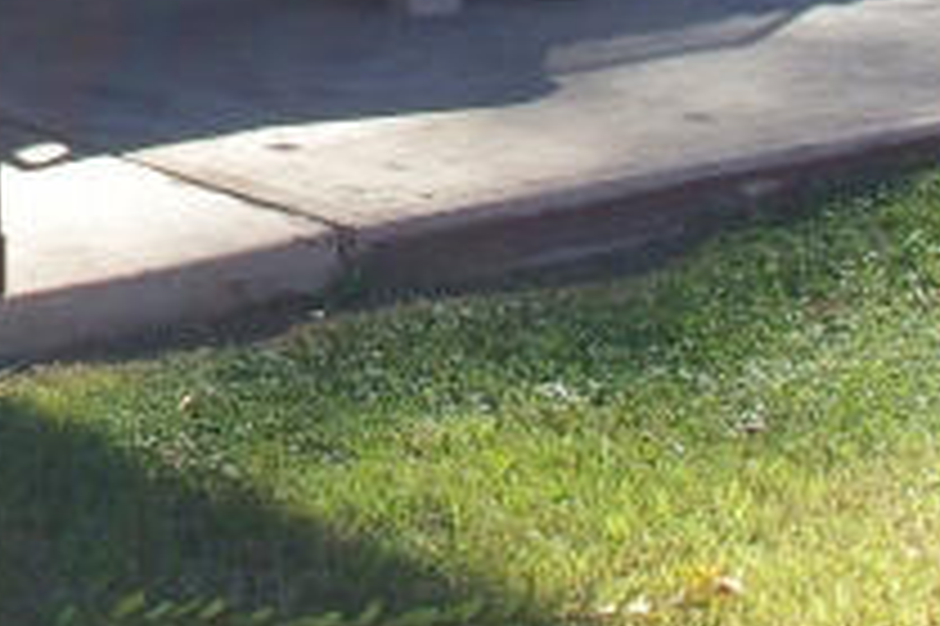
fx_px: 3966
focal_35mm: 152
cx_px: -720
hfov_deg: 12.4
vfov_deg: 8.5
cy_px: -660
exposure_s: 1/100
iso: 400
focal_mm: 21.25
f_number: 11
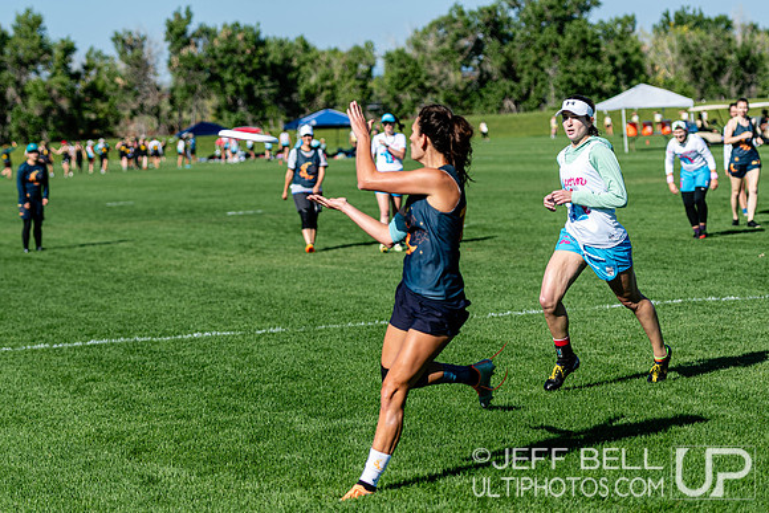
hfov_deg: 15.2
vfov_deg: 10.2
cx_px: 384
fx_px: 2884
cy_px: 256
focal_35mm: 135
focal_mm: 90
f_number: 3.2
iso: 125
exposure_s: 1/2000
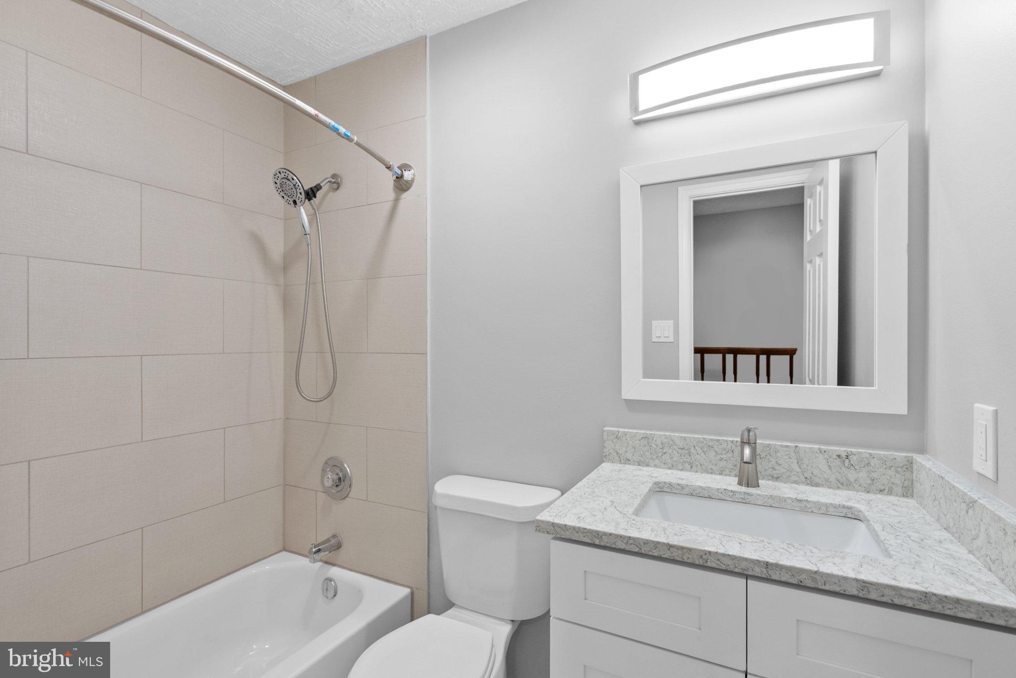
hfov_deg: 96.7
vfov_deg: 73.8
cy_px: 339
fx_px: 452
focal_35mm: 16
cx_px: 508
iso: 800
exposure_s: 1/15
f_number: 8
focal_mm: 16
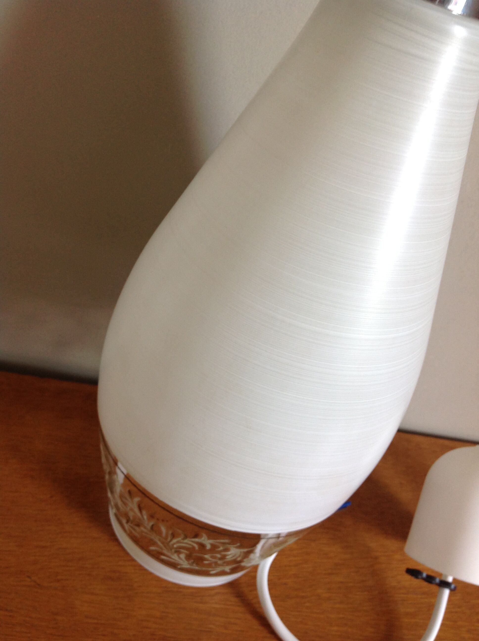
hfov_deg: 40.6
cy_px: 320
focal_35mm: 35
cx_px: 240
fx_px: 647
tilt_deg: -33.1
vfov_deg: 52.7
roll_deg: -20.3
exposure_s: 1/20
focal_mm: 4.28
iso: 50
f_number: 2.4
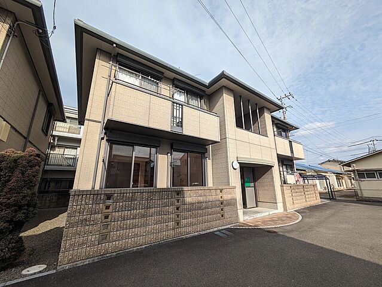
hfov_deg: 102.0
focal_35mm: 14
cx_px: 191
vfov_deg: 85.7
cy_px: 144
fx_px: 155
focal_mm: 1.83
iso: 48
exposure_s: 1/1458
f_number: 2.2
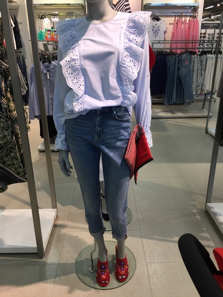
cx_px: 112
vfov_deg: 61.7
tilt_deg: -22.1
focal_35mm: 29
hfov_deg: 48.2
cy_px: 148
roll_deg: +0.3
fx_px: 249
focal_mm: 4.15
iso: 32
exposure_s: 1/33
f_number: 2.2
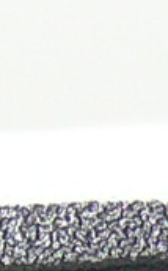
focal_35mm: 1157
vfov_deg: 1.8
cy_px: 562
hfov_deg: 1.1
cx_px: -49
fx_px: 8504
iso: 100
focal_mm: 14.4
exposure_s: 1/30
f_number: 4
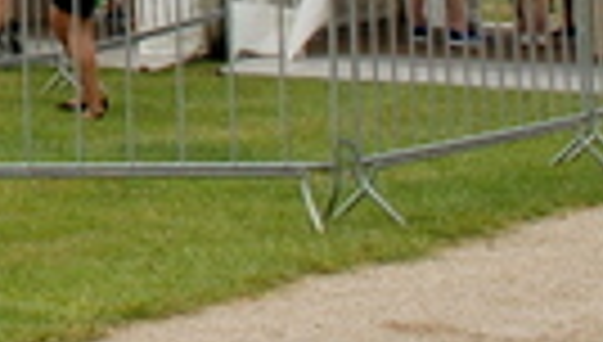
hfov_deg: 9.7
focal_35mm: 210
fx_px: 3364
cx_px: -536
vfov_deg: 5.6
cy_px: -484
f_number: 10
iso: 320
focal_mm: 28
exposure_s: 1/400
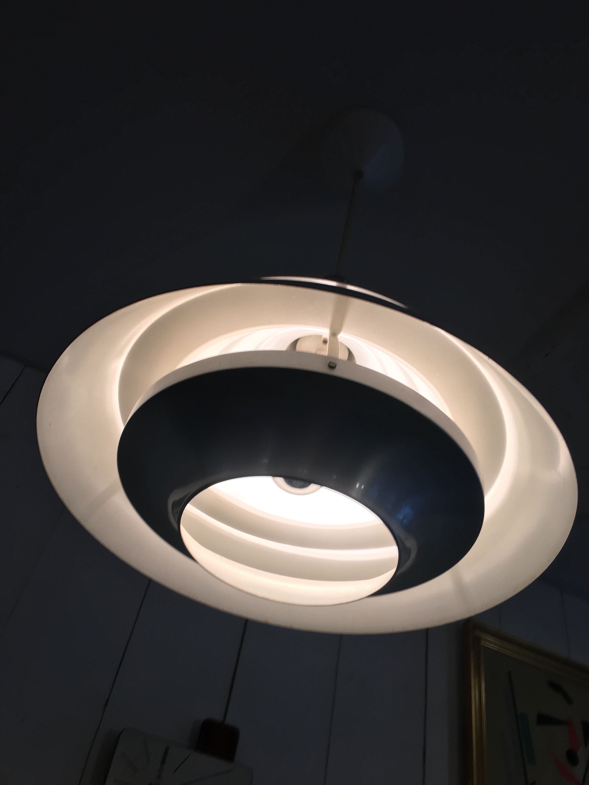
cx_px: 294
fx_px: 658
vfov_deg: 61.7
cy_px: 392
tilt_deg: +46.6
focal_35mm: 29
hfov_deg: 48.2
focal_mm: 4.15
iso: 40
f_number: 2.2
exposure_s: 1/100
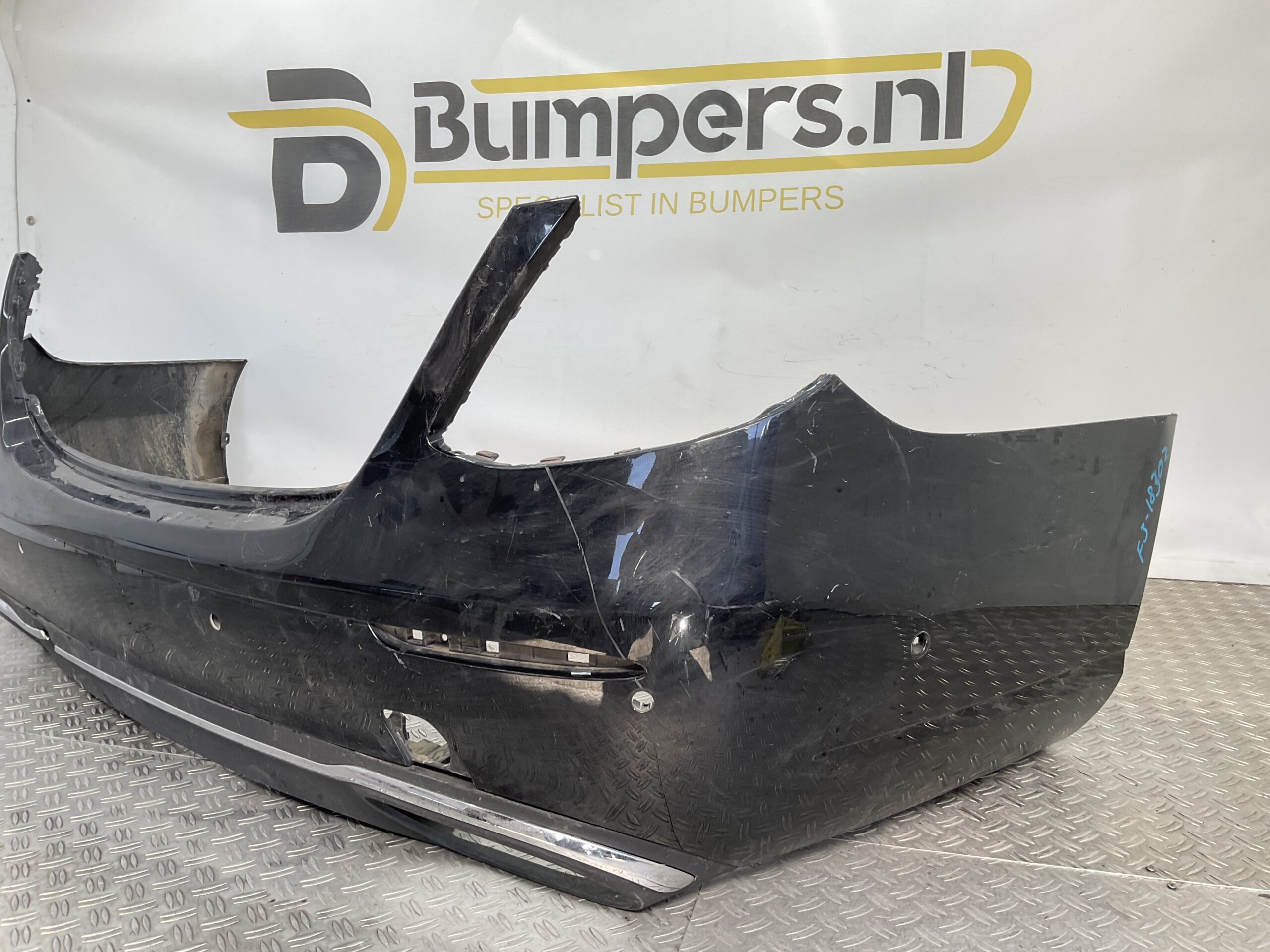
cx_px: 635
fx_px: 1064
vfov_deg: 48.2
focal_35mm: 29
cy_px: 476
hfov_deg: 61.7
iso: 20
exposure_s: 1/120
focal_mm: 3
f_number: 1.8
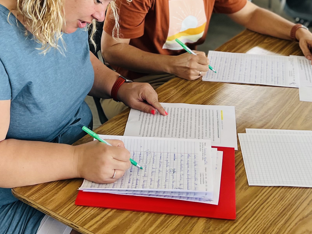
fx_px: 586
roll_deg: +1.2
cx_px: 112
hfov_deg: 29.7
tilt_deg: -16.3
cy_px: -34
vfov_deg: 21.3
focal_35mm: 65
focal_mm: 5.7
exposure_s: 1/120
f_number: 1.5
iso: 80
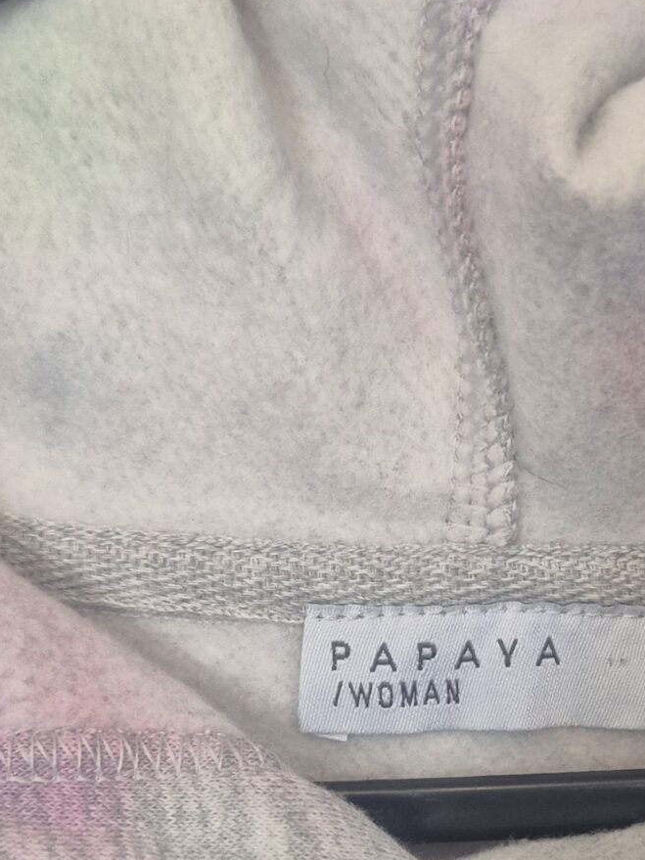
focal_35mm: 67
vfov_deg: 28.6
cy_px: 616
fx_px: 1665
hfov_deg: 21.6
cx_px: 518
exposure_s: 1/100
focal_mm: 5.4
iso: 250
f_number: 1.8
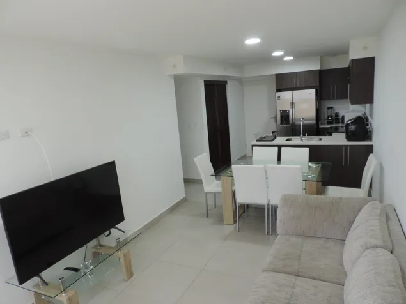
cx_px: 203
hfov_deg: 71.6
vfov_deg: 56.8
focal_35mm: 24
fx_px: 281
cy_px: 152
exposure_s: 1/30
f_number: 3
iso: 200
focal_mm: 4.3
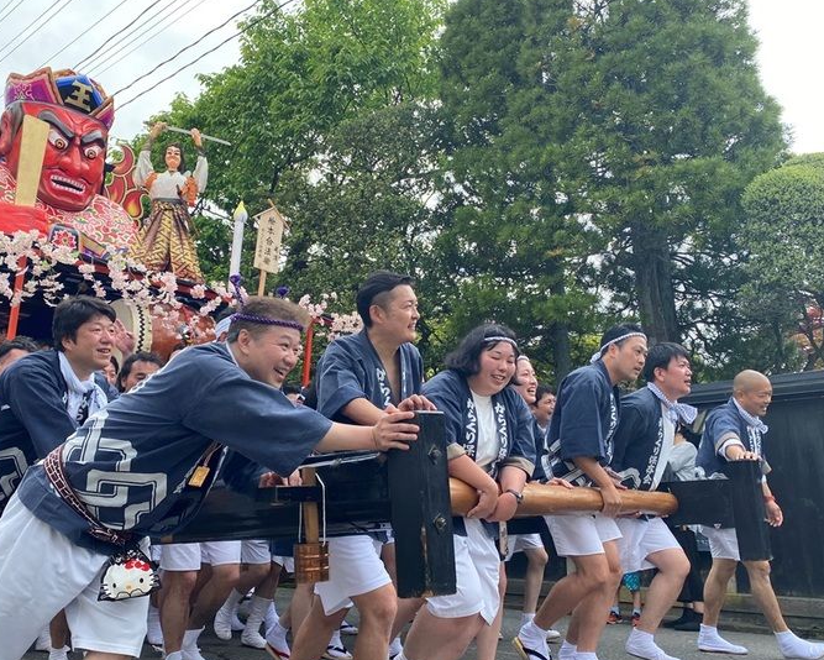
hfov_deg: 57.0
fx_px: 756
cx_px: 368
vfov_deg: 47.1
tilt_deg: +14.1
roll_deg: +1.3
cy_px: 342
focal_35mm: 31
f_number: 1.8
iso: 32
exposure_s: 1/772
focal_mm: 4.25
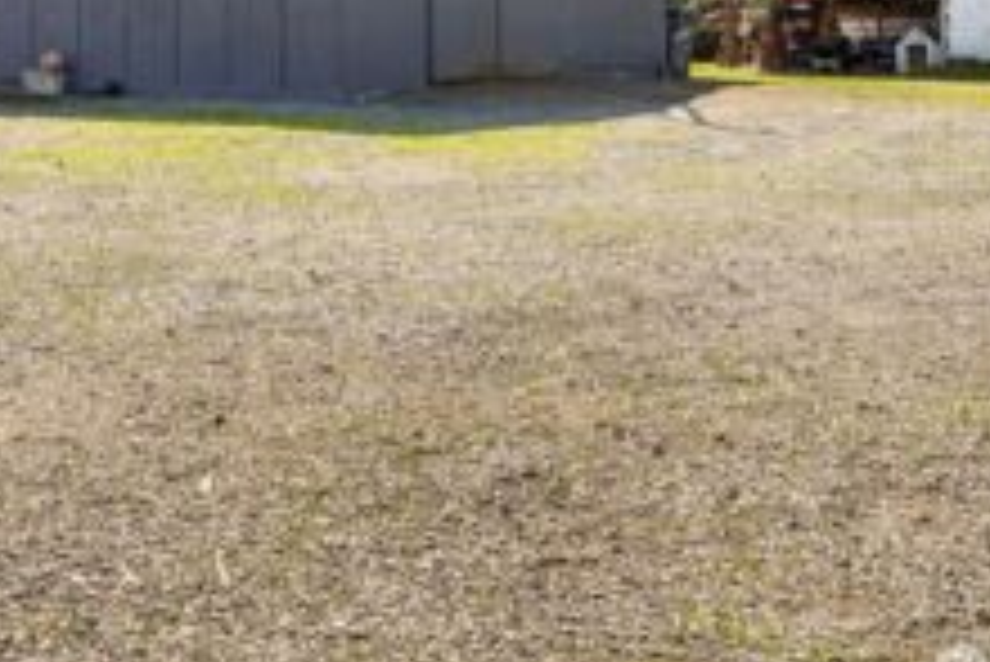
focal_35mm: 51
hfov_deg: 38.2
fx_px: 1403
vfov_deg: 25.9
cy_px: 110
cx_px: 292
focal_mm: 28
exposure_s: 1/2000
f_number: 4.5
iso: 400
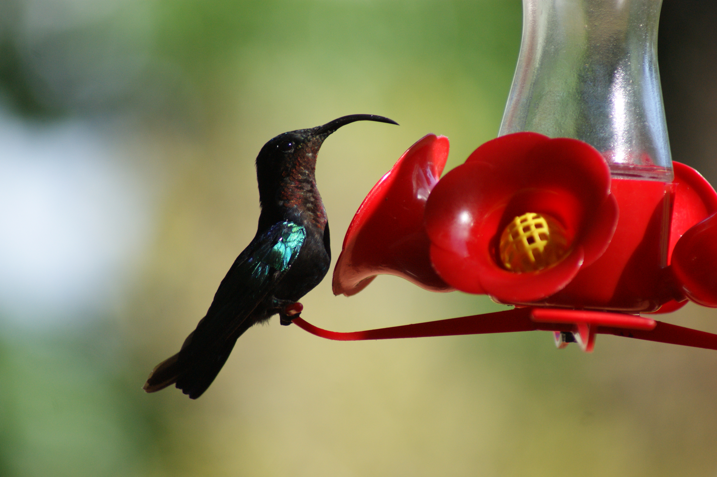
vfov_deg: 3.3
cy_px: 238
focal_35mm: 420
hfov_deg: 4.9
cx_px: 358
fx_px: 8360
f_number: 5.6
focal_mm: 280
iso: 400
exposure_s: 1/500
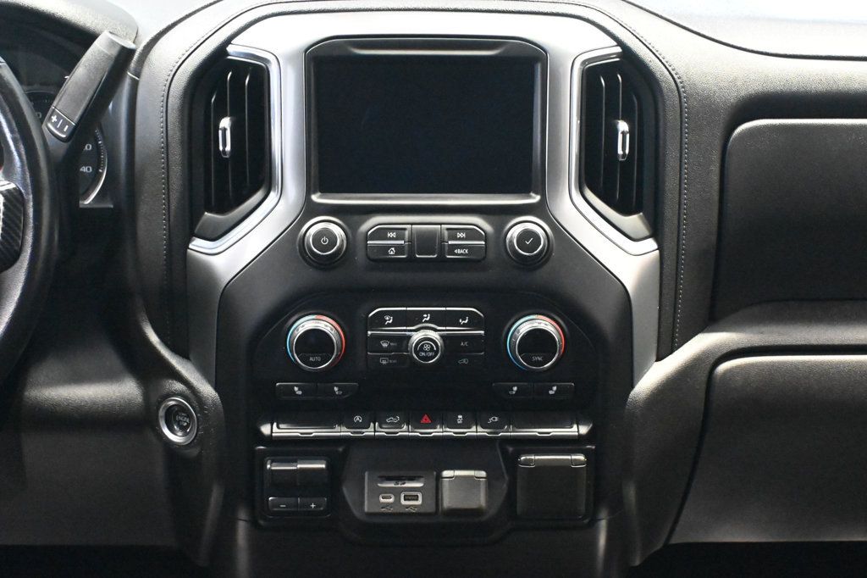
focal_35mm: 54
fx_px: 1300
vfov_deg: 25.0
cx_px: 434
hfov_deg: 36.9
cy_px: 289
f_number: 5.3
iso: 12800
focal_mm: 36
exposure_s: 1/20
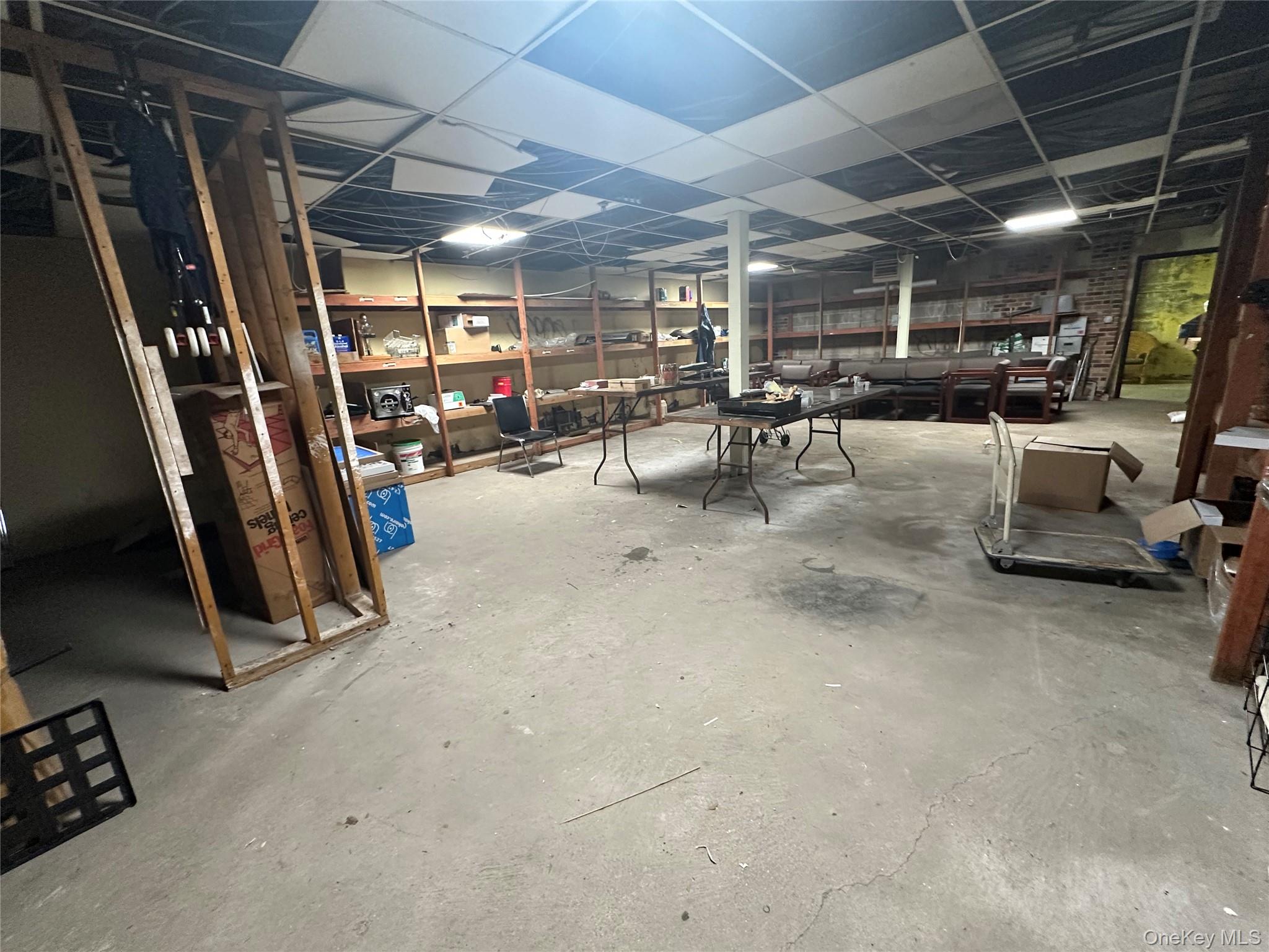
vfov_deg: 85.7
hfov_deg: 102.1
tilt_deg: -14.5
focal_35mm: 14
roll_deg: +4.0
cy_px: 476
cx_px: 634
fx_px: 513
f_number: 2.2
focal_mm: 2.22
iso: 500
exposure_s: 1/60
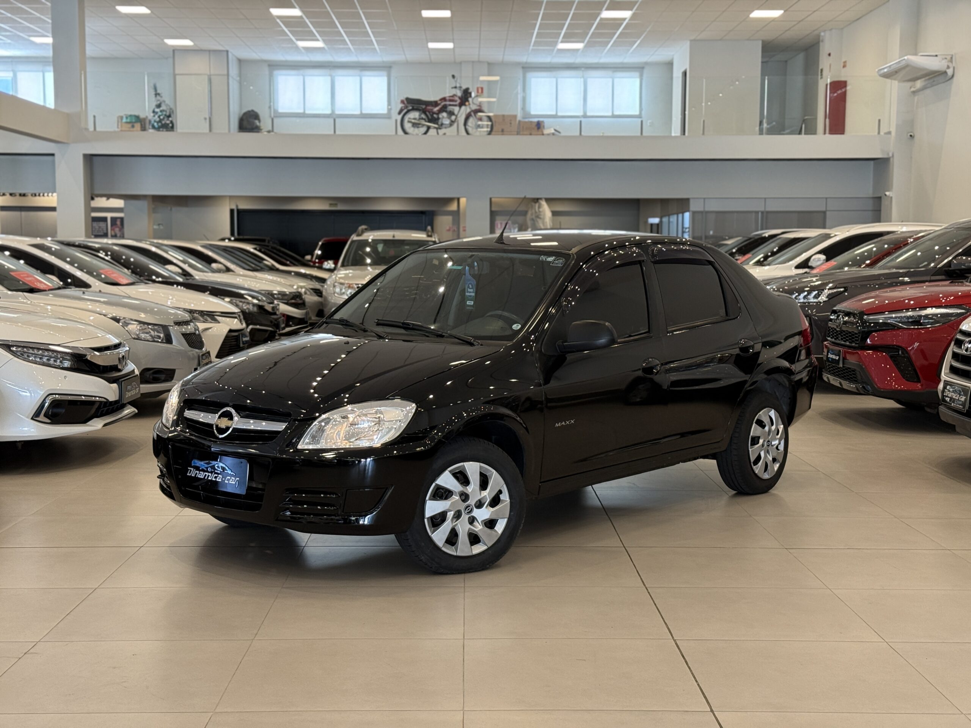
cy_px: 364
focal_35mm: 48
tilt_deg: -4.1
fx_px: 1346
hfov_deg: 39.7
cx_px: 486
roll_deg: -0.1
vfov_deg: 30.3
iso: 100
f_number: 1.78
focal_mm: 6.76
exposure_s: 1/60
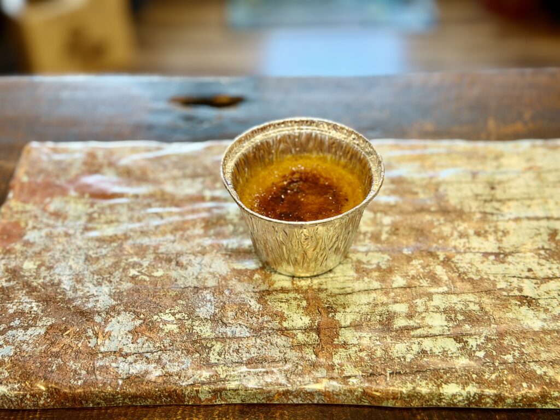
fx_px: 777
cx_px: 280
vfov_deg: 30.3
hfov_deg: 39.7
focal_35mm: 48
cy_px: 210
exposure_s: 1/60
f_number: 1.78
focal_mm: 6.76
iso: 100
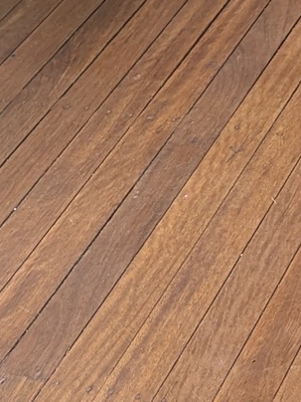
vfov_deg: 10.7
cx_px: 583
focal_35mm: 152
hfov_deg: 9.2
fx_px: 1762
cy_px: -631
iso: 48
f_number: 1.85
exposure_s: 1/24.4
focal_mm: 6.81
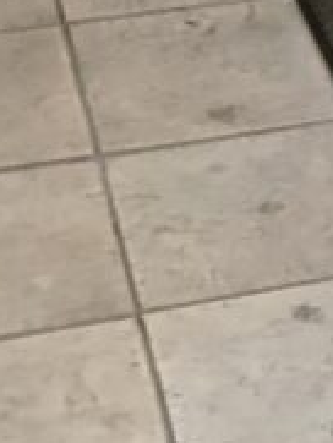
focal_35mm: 175
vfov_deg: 11.3
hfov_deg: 7.6
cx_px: 928
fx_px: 2242
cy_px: 103
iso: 100
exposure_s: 1/30
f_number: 2.4
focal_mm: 3.3
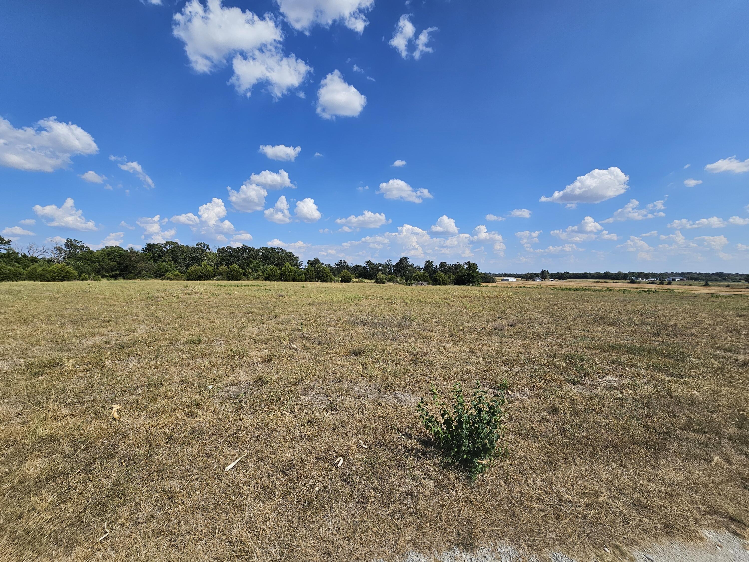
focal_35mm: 13
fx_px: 281
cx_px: 374
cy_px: 281
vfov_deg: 89.9
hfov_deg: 106.2
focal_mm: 2.2
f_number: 2.2
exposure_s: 1/3589
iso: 50
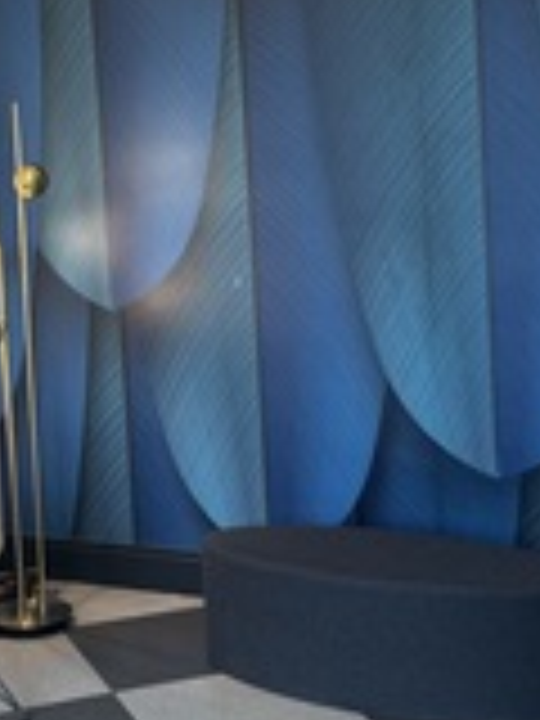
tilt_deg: -4.7
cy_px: 263
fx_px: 1310
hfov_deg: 22.9
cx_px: 94
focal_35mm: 63
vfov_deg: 30.6
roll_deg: +2.7
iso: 64
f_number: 1.6
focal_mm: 5.1
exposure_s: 1/100
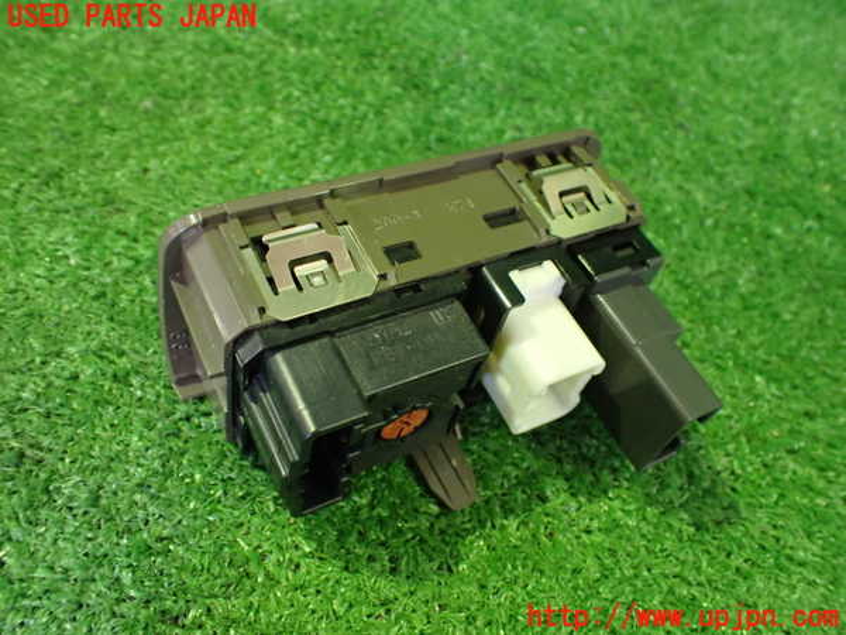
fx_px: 733
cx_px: 423
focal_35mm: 30
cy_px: 318
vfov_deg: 46.8
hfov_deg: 60.0
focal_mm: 5.4
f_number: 2.3
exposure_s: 1/30
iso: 1000
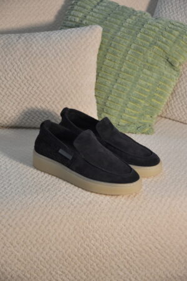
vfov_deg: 18.2
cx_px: 94
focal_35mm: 112
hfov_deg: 12.2
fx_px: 876
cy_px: 140
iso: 1600
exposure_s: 1/60
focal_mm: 75
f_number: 5.3
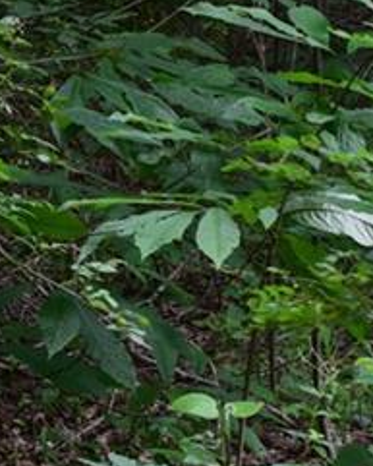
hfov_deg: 5.4
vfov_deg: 7.0
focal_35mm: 275
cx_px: 976
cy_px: 275
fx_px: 3792
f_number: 7.1
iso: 400
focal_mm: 46
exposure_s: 1/30
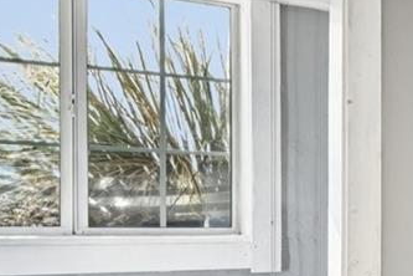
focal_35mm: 72
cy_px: 237
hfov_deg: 17.2
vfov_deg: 18.7
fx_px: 826
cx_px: 884
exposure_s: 1/5
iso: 800
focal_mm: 10
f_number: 8
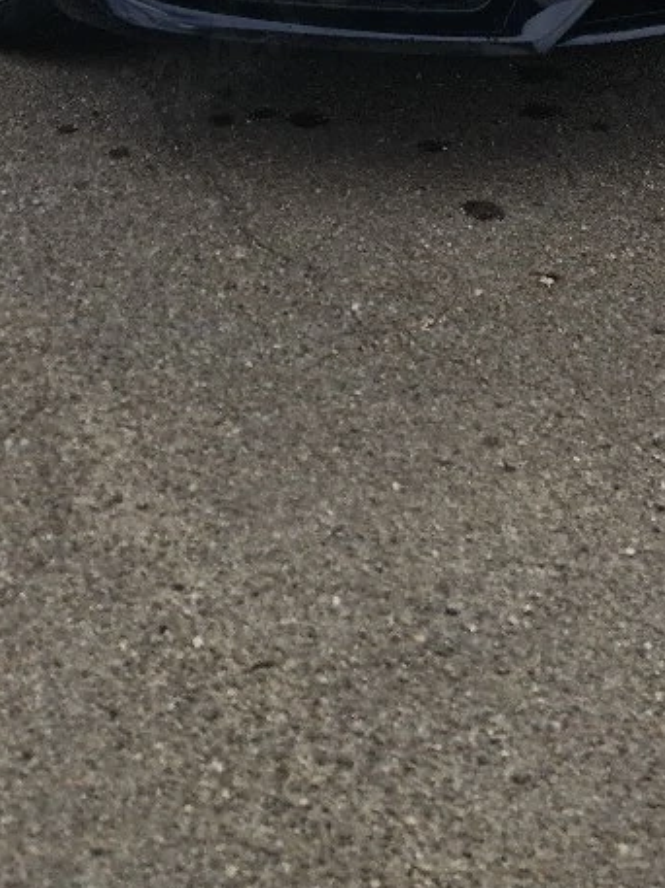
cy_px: -324
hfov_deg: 20.1
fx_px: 1872
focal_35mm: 73
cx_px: 284
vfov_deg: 23.1
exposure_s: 1/1667
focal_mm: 7
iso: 50
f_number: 1.8
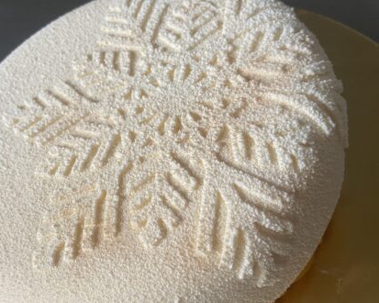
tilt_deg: -51.1
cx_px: 156
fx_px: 460
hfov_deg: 44.6
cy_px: 170
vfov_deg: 36.4
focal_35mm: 41
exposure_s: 1/60
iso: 160
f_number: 1.8
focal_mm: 4.25
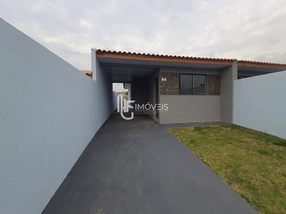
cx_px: 143
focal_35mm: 13
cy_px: 107
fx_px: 107
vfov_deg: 89.9
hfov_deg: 106.2
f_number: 2.2
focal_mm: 1.74
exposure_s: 1/120
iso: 64
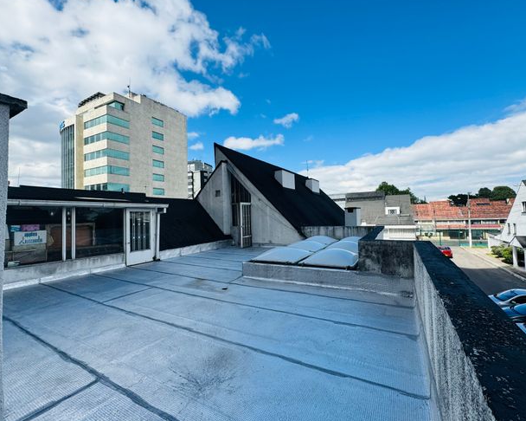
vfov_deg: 84.0
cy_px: 210
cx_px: 282
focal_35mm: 15
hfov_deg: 96.6
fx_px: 233
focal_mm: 2.22
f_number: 2.2
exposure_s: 1/1063
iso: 50
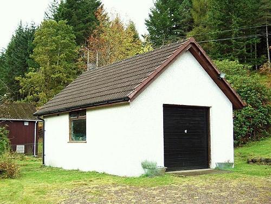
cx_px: 136
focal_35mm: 44
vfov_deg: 32.9
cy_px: 102
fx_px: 344
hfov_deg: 42.9
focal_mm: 9.2
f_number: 3
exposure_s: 1/400
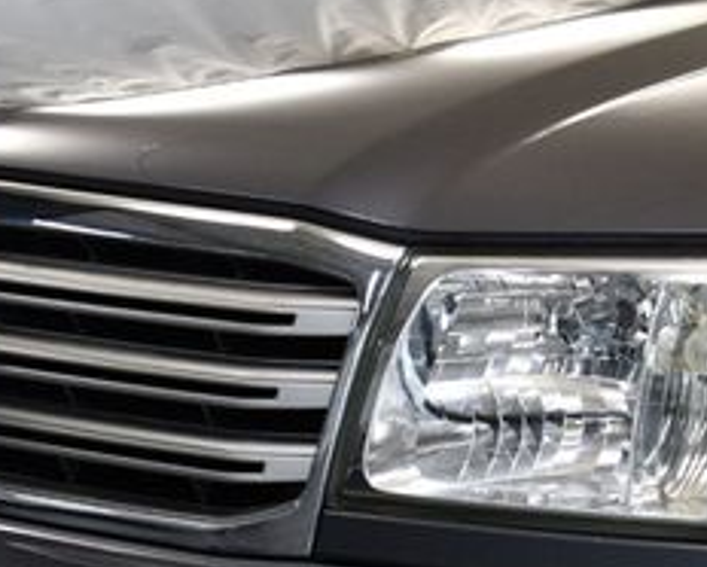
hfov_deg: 12.3
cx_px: 737
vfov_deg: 10.0
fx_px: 3246
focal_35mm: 155
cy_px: 436
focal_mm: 40
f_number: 4.8
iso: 1250
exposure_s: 1/125
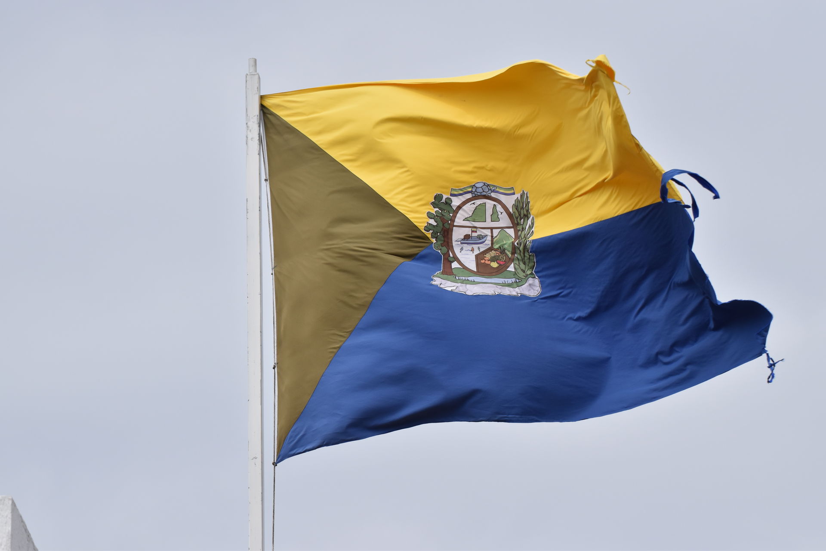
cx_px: 413
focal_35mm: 202
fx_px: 4646
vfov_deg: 6.8
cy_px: 276
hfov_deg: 10.2
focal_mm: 135
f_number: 8
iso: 640
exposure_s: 1/3200
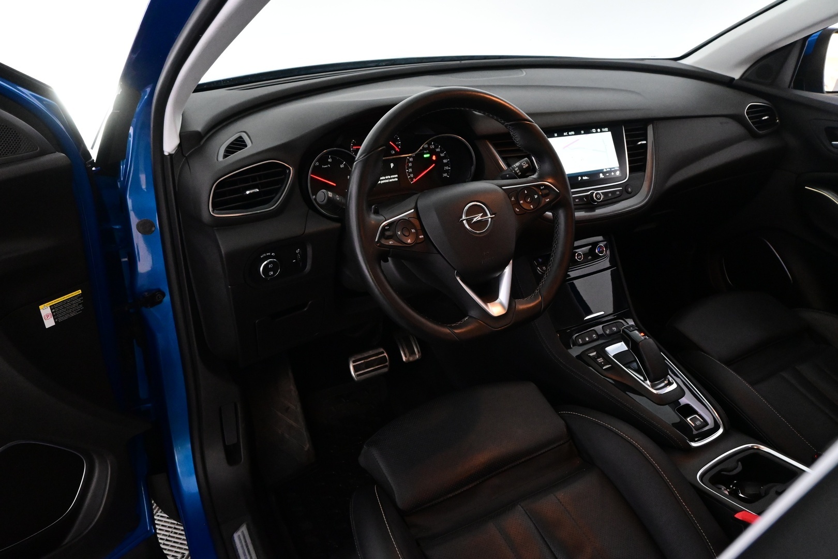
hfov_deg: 67.4
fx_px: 628
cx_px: 419
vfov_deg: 47.9
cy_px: 280
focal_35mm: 27
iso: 5000
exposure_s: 1/30
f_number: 8
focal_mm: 18
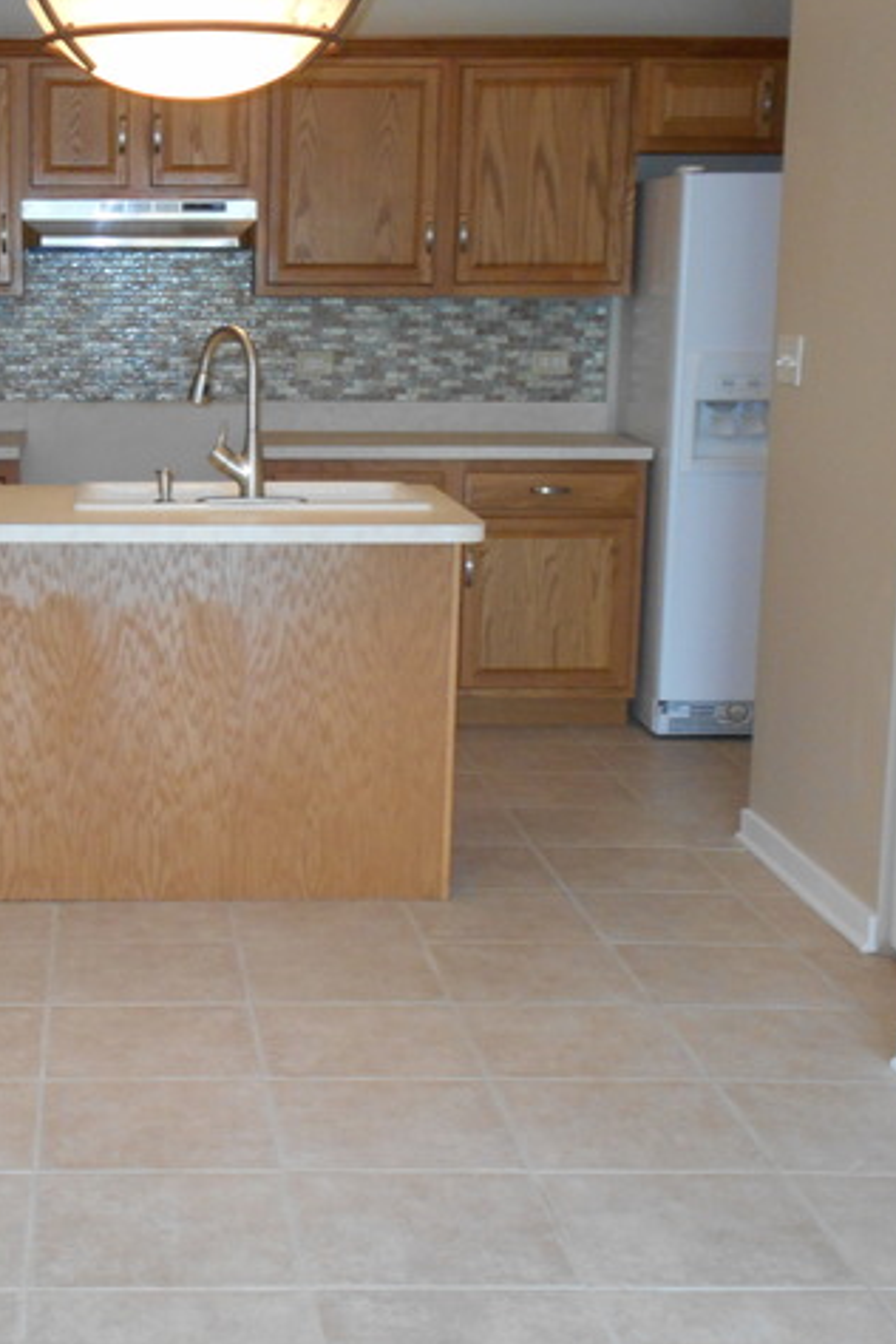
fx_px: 1941
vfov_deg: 38.2
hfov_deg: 25.3
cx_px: 119
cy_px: 675
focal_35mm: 52
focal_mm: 6.7
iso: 320
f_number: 3.9
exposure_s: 1/30
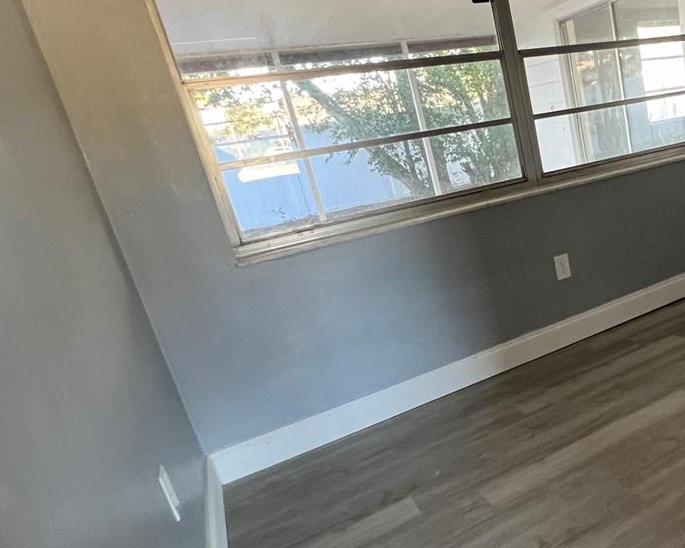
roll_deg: +8.9
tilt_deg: -17.9
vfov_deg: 53.2
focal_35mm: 27
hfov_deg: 56.3
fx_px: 548
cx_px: 602
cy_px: 280
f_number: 1.8
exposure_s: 1/68
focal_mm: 1.57
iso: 250
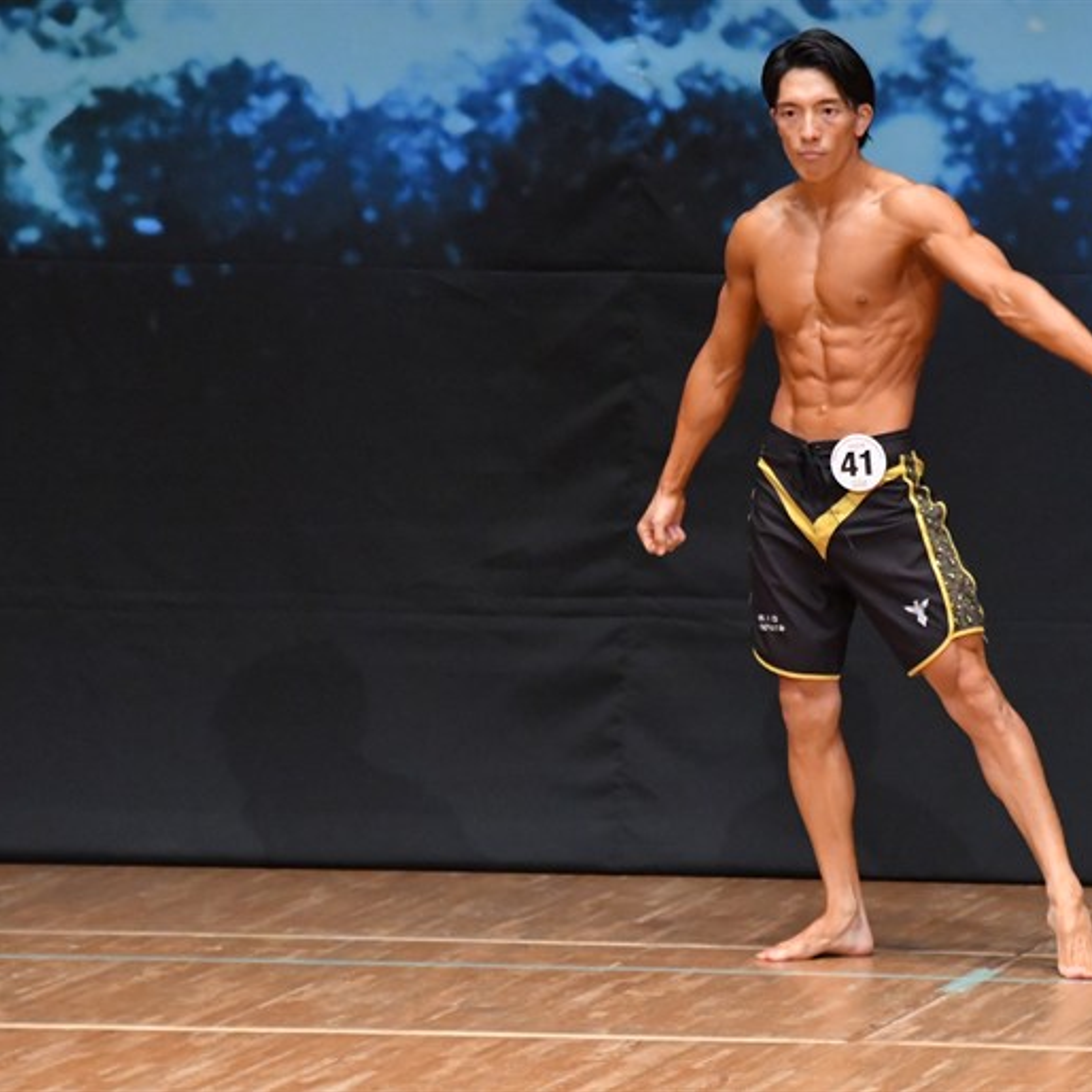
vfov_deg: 4.0
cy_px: 546
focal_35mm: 442
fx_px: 15775
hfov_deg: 4.0
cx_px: 787
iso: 8000
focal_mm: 230
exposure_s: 1/400
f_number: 5.6
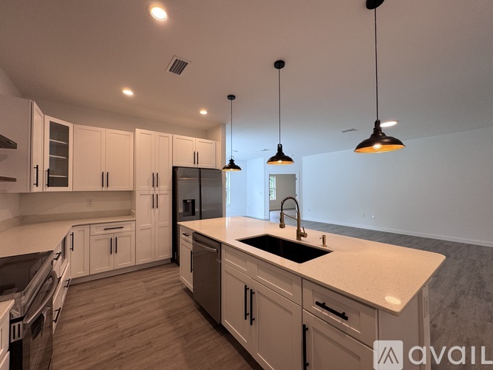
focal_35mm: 14
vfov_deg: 85.7
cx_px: 246
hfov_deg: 102.1
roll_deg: +0.1
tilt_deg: +1.3
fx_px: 199
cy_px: 185
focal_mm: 2.22
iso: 100
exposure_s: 1/120
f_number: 2.2
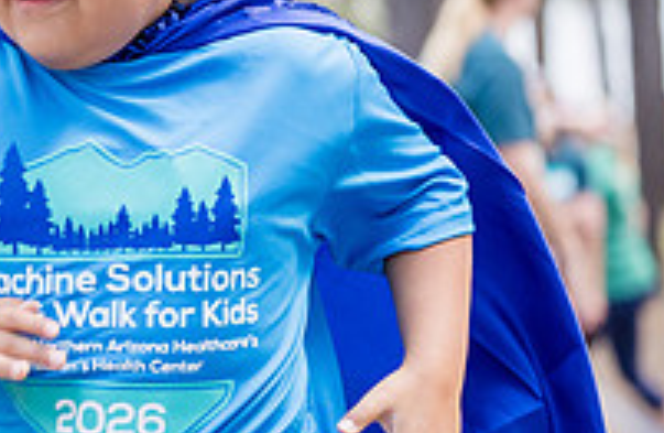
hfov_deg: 9.6
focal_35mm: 212
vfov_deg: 6.4
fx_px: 3883
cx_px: -138
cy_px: 204
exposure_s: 1/500
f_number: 2.8
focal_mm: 70
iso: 1000
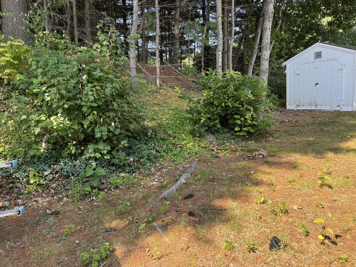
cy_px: 134
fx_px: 247
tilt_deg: -8.8
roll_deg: +3.0
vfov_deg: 56.8
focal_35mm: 24
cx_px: 178
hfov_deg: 71.6
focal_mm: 6.76
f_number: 1.78
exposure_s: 1/671
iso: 80
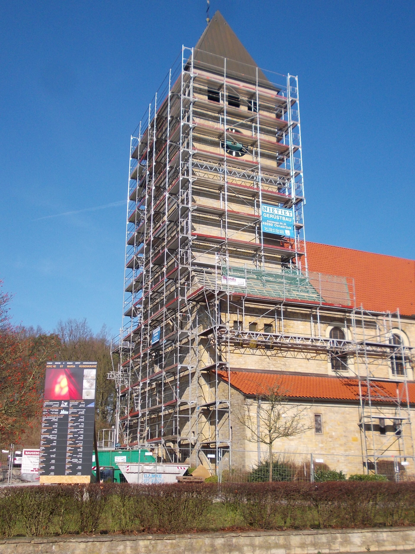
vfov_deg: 49.0
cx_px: 208
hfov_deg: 37.7
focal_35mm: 38
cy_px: 277
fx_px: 607
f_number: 6.2
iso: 80
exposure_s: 1/250
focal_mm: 5.3
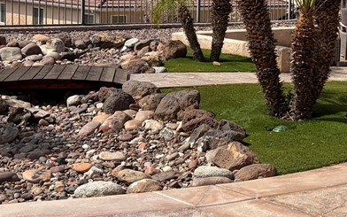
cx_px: 319
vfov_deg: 17.9
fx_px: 681
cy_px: 32
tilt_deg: -4.8
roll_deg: -1.8
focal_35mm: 72
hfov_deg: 27.5
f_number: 1.6
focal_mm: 5.96
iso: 50
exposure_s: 1/4065
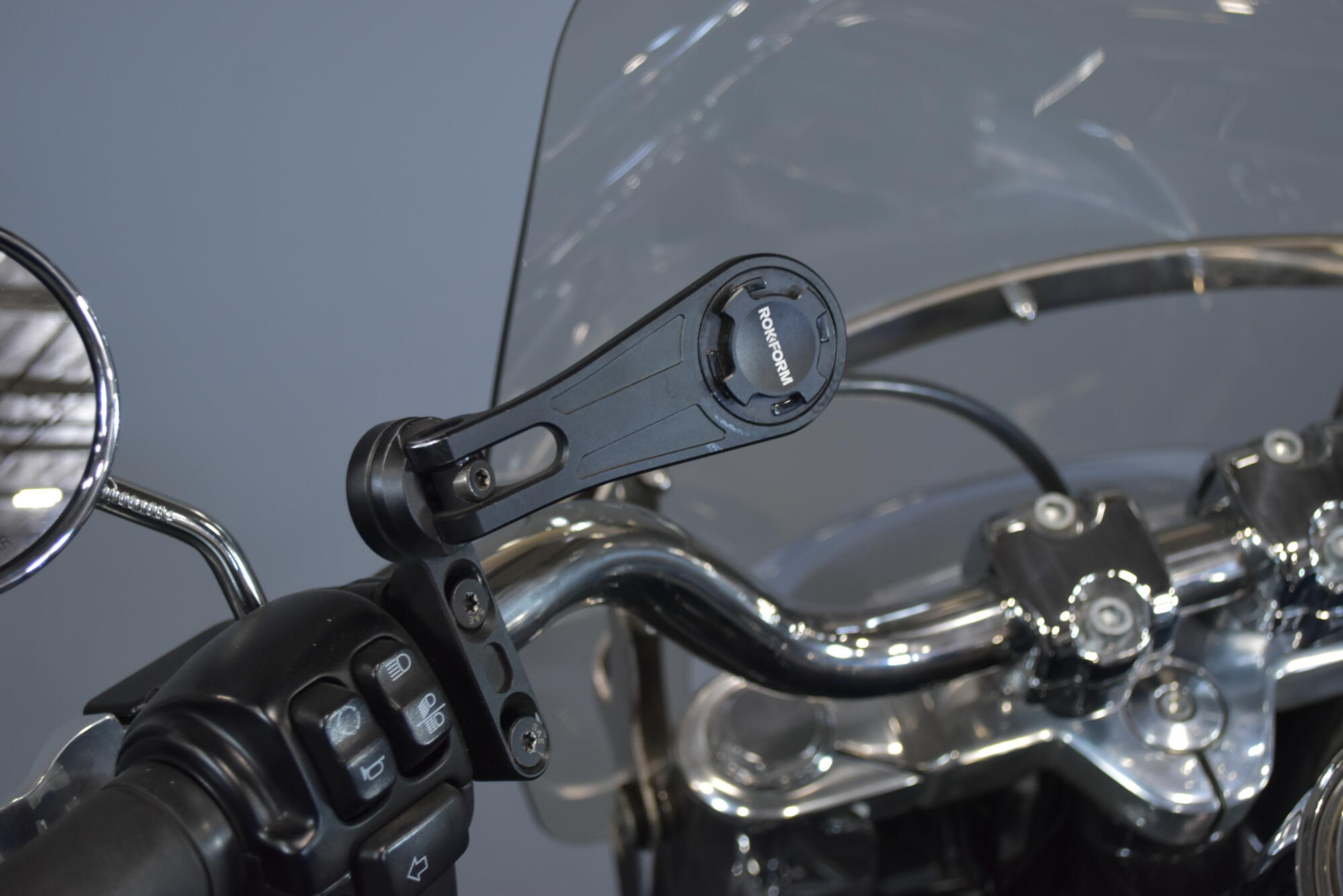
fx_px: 1959
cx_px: 672
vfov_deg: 25.8
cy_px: 448
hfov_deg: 37.8
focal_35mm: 52
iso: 800
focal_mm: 35
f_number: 5
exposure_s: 1/30
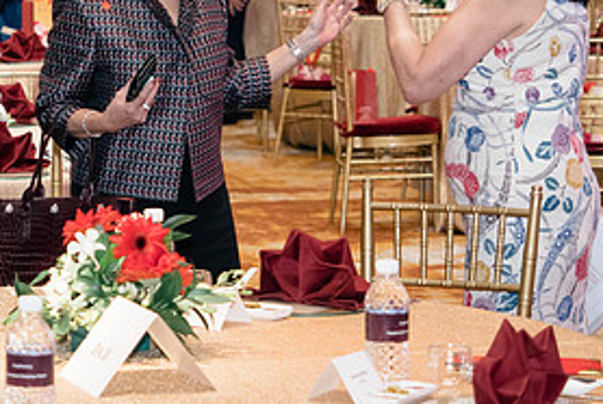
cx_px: 200
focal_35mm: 180
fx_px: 3018
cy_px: 81
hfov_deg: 11.4
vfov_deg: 7.6
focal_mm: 40
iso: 1000
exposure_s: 1/100
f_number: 2.8
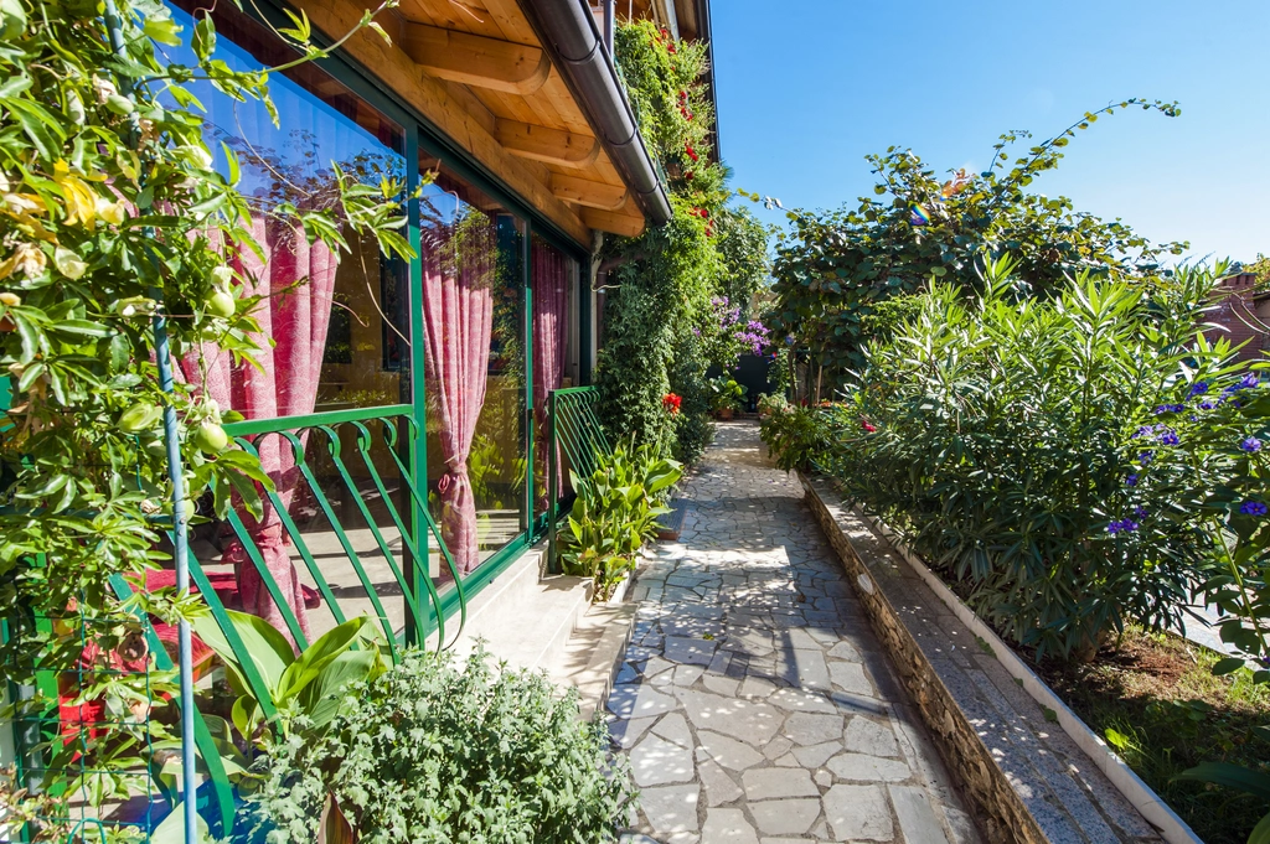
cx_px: 635
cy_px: 422
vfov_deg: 81.1
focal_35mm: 14
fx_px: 493
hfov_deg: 104.3
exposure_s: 1/100
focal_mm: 14
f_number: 8
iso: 200
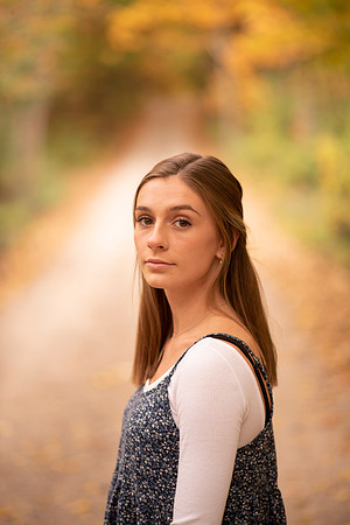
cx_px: 175
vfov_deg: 23.9
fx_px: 1239
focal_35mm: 85
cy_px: 262
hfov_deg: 16.1
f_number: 1.8
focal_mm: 85
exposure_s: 1/400
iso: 100
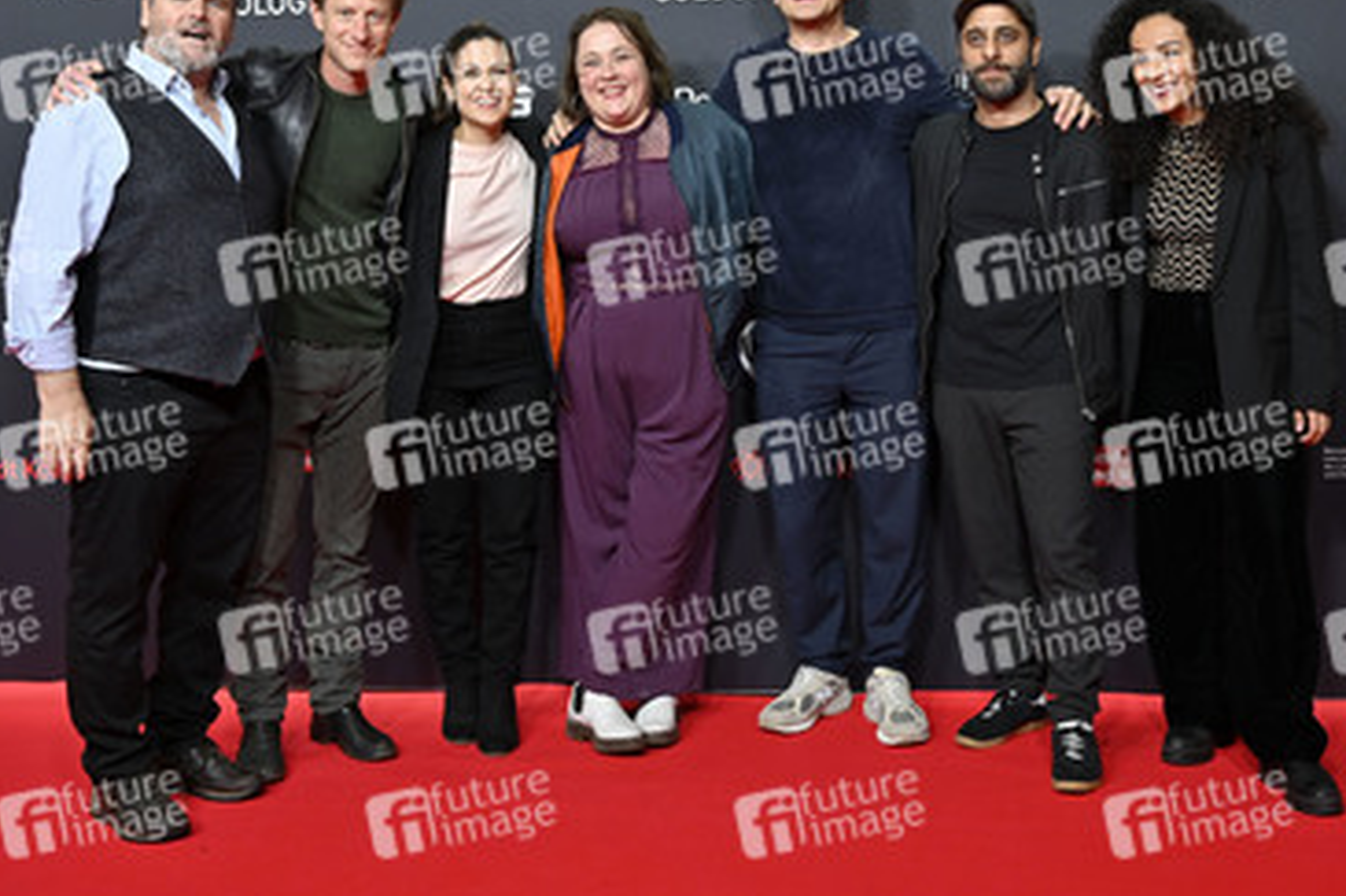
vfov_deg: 31.3
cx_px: 732
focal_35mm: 43
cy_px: 354
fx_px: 1593
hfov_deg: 45.8
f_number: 5
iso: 1000
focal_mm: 34.5
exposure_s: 1/200
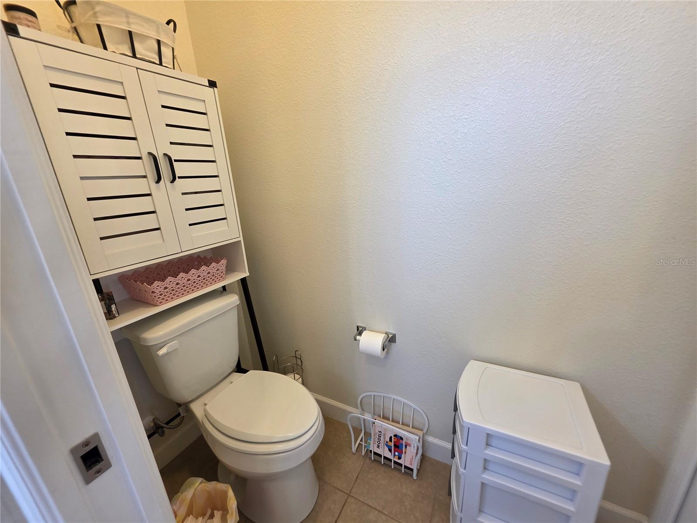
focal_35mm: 13
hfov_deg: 106.2
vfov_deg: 89.9
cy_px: 262
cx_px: 348
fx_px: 262
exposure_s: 1/120
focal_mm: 2.2
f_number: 1.9
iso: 200
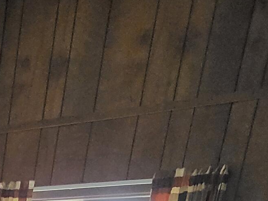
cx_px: -105
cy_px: 445
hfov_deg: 26.3
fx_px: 457
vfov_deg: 16.1
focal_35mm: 59
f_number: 2.2
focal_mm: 1.74
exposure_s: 1/24
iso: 640
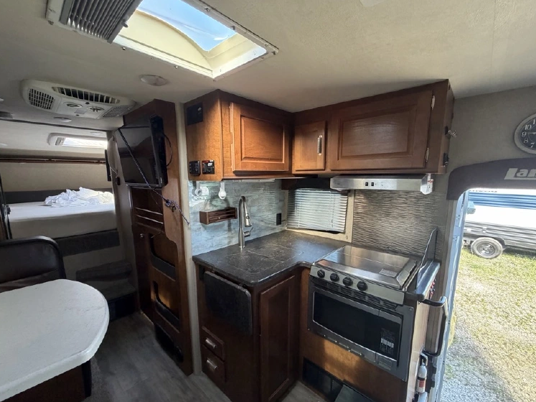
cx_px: 265
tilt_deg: -12.2
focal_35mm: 15
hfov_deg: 98.2
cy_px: 213
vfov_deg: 81.6
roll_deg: +1.4
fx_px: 232
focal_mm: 2.22
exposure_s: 1/78
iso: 320
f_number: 2.2
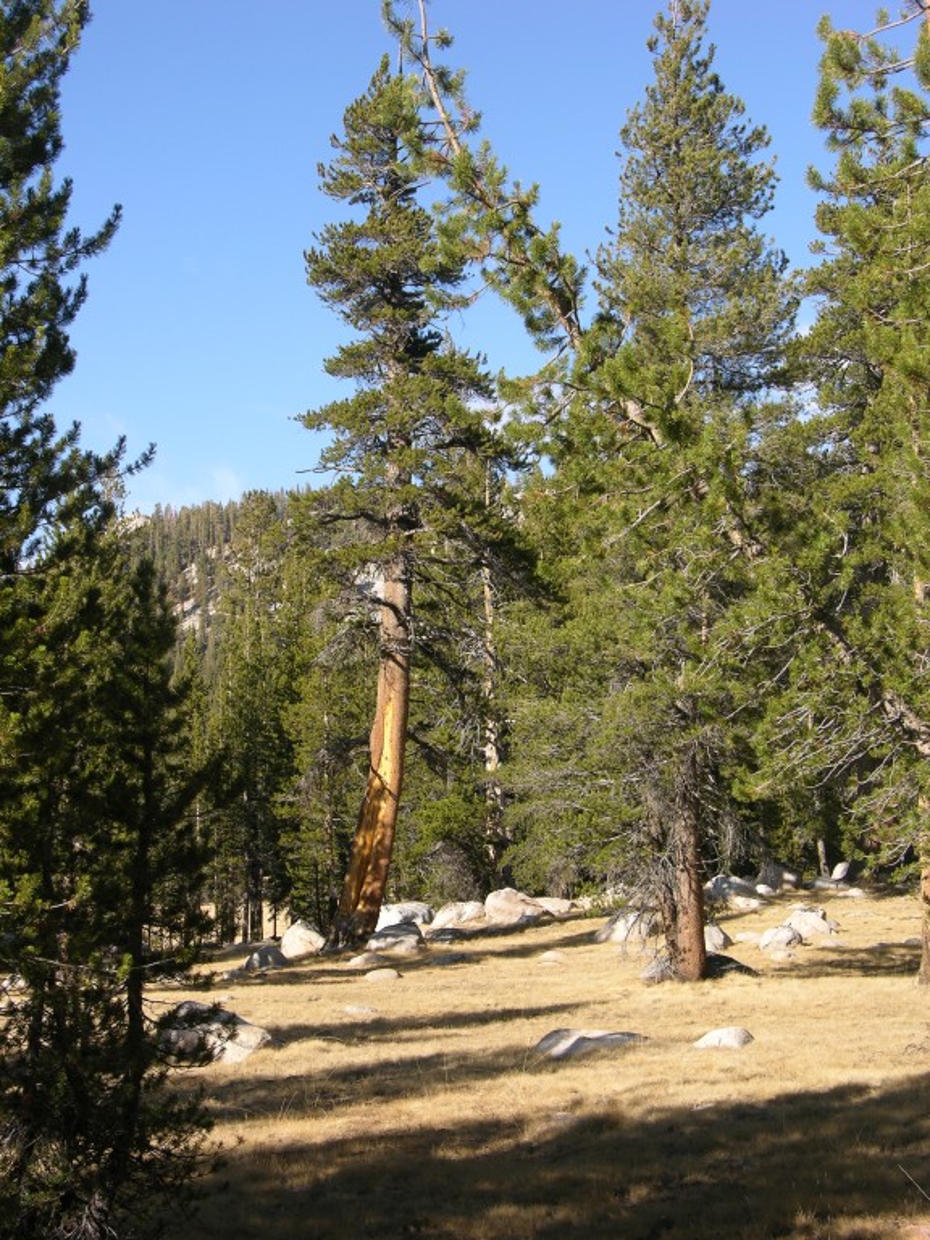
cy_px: 620
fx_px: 2651
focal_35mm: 74
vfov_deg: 26.3
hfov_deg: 19.9
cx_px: 465
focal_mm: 18.8
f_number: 4.7
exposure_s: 1/200
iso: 50
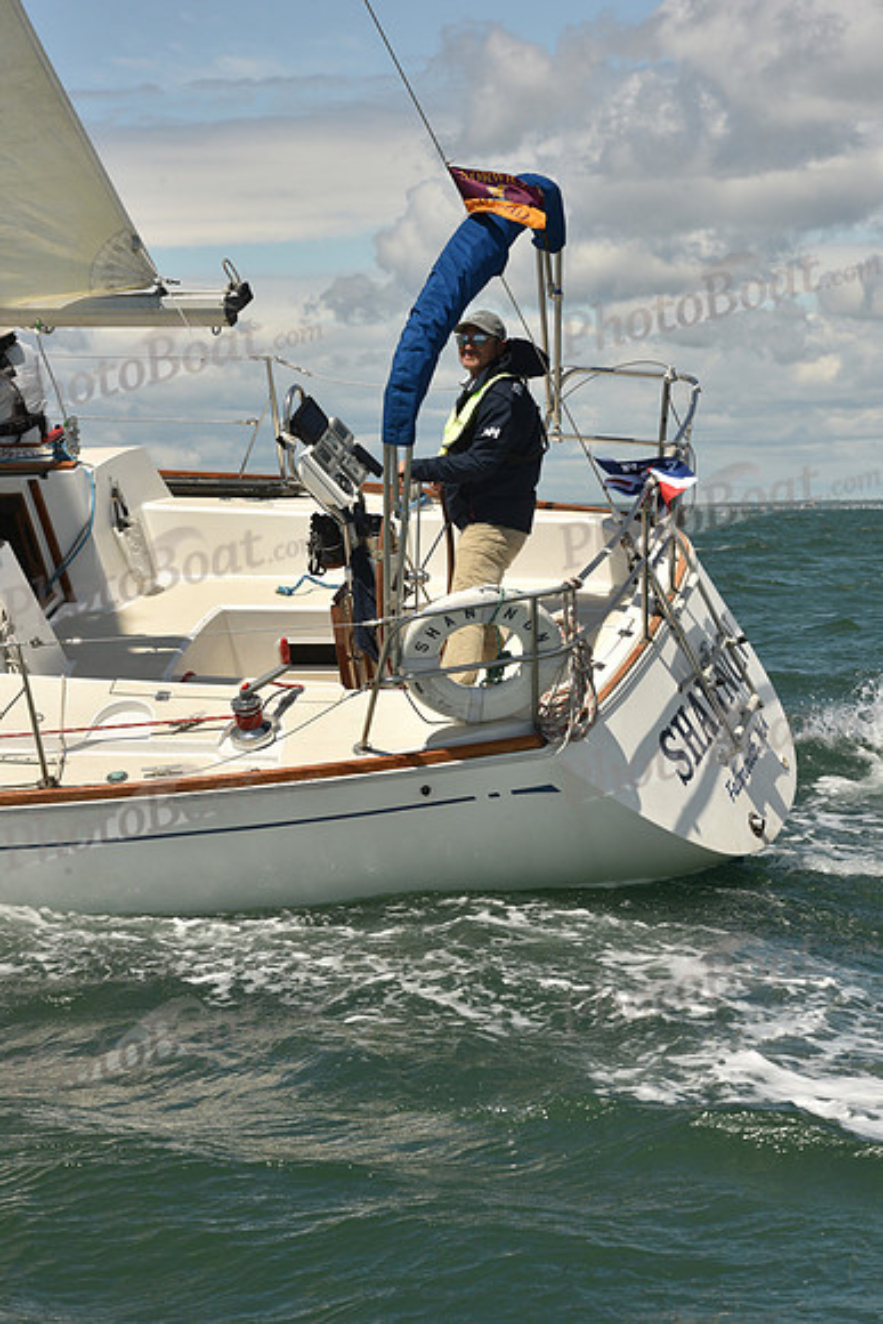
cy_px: 662
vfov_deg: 18.3
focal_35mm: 112
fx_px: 4118
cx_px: 442
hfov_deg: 12.2
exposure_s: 1/800
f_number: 14
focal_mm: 112
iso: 320
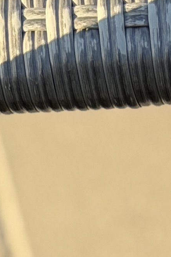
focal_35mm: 304
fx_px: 2167
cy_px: 768
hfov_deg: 4.5
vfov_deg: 6.2
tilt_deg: -70.8
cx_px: 284
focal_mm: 6.76
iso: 80
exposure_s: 1/233
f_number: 1.78
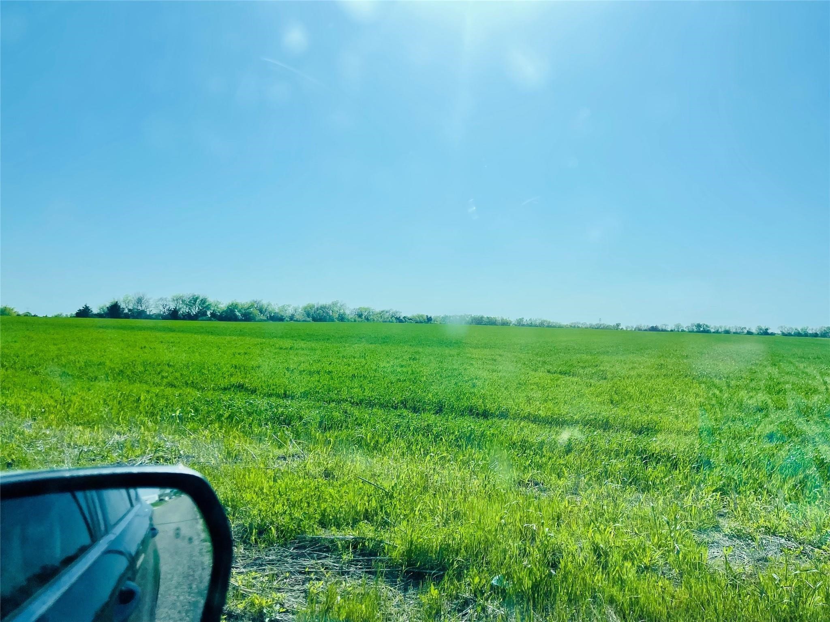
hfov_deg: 67.3
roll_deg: -1.4
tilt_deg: +0.9
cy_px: 311
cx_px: 415
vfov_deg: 53.1
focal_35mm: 26
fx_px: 623
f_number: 1.6
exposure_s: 1/3165
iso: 32
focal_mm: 5.1
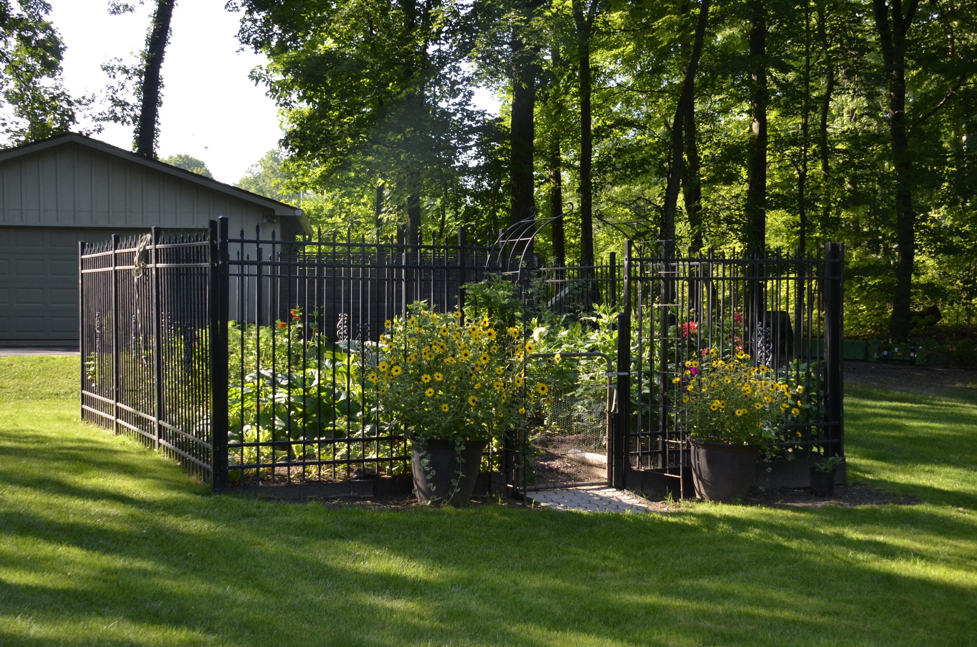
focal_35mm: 48
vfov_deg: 28.0
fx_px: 1300
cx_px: 488
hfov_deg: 41.2
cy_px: 324
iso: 400
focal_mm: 32
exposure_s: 1/250
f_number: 6.3
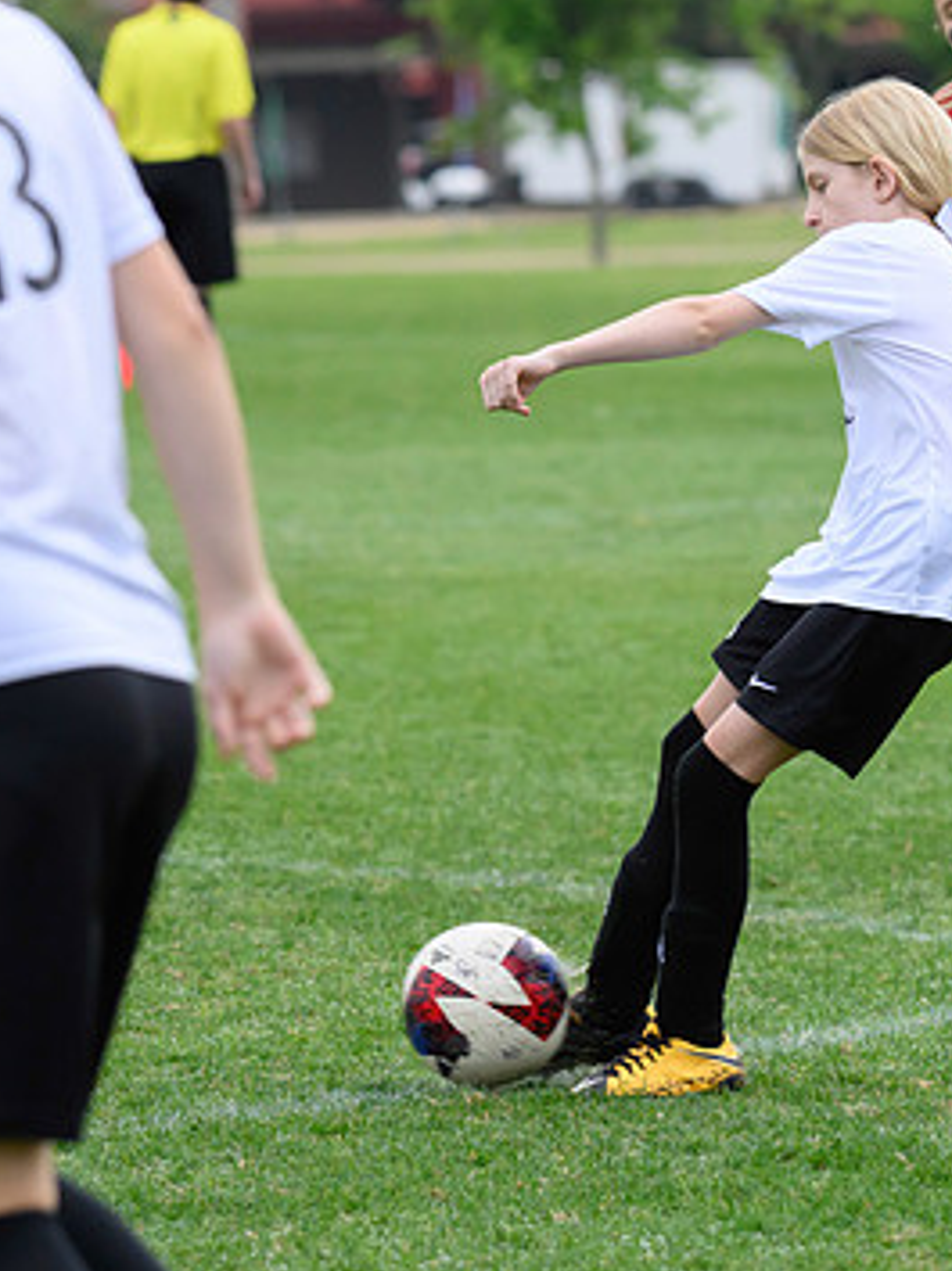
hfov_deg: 3.2
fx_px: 17182
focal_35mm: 468
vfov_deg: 4.2
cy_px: 862
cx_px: 417
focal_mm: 180
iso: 1250
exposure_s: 1/1250
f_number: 5.6
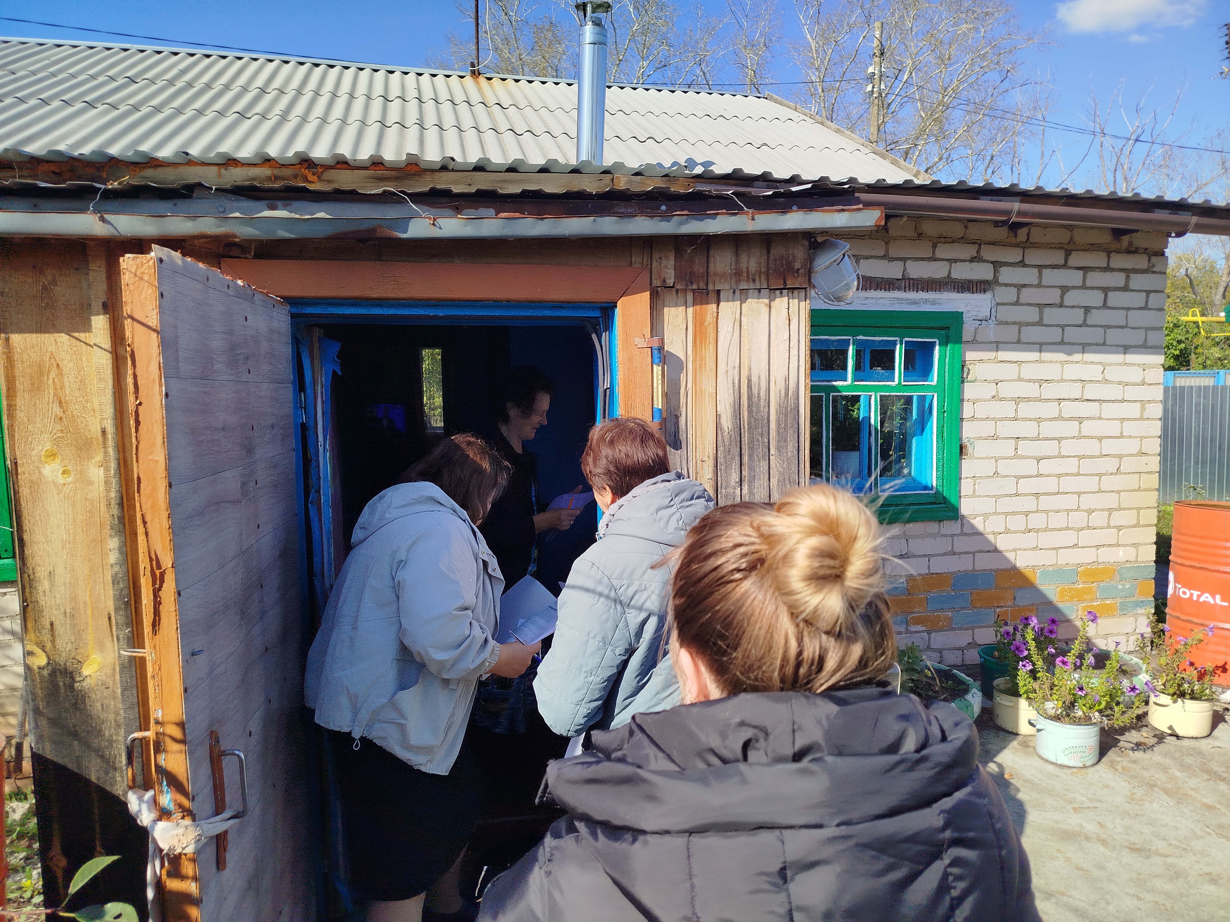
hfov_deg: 71.6
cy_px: 461
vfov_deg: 56.8
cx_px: 615
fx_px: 853
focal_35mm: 24
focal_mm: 5.31
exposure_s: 1/890
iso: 50
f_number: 1.7
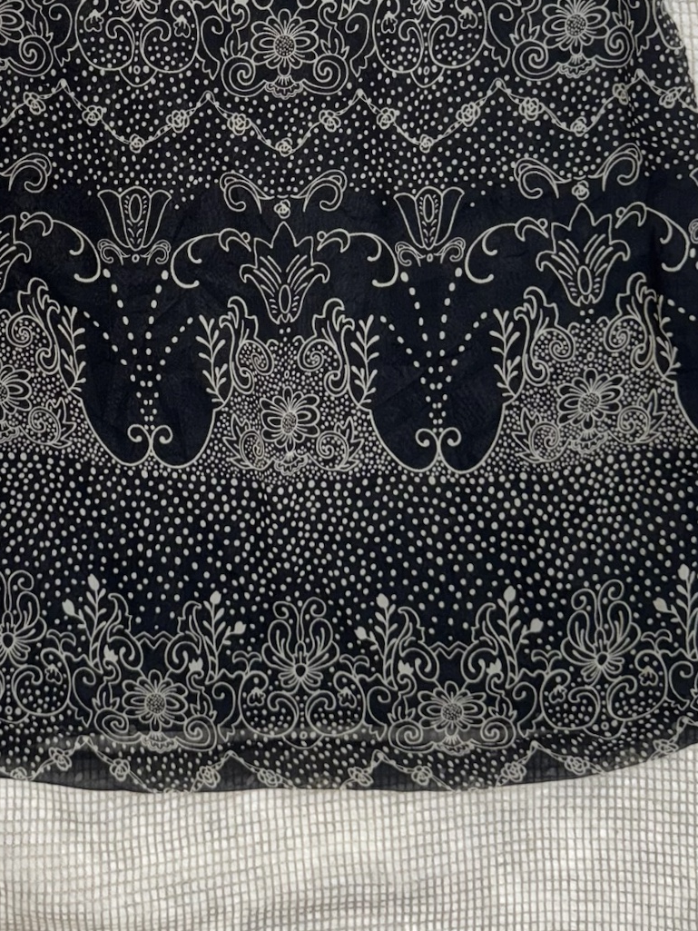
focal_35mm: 45
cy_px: 81
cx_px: 253
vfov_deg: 38.9
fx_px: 1210
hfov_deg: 32.0
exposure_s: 1/48
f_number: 1.78
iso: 100
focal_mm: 6.76
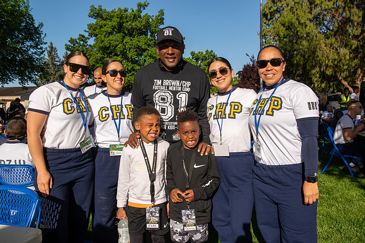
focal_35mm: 31
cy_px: 122
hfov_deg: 60.3
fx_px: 314
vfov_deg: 42.3
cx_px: 182
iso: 100
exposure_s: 1/400
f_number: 8
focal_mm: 31
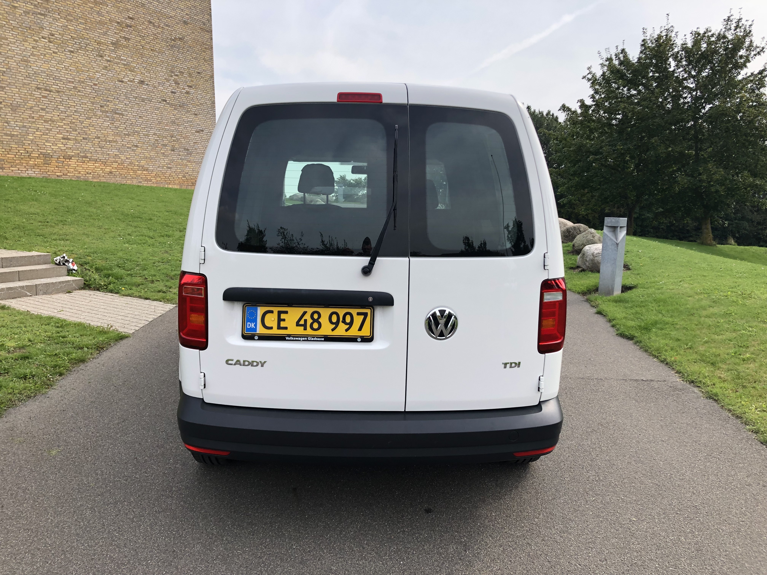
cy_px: 288
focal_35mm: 28
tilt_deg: -7.2
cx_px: 384
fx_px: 620
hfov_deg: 63.4
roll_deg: +0.8
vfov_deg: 49.7
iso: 20
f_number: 1.8
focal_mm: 4
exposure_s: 1/1043
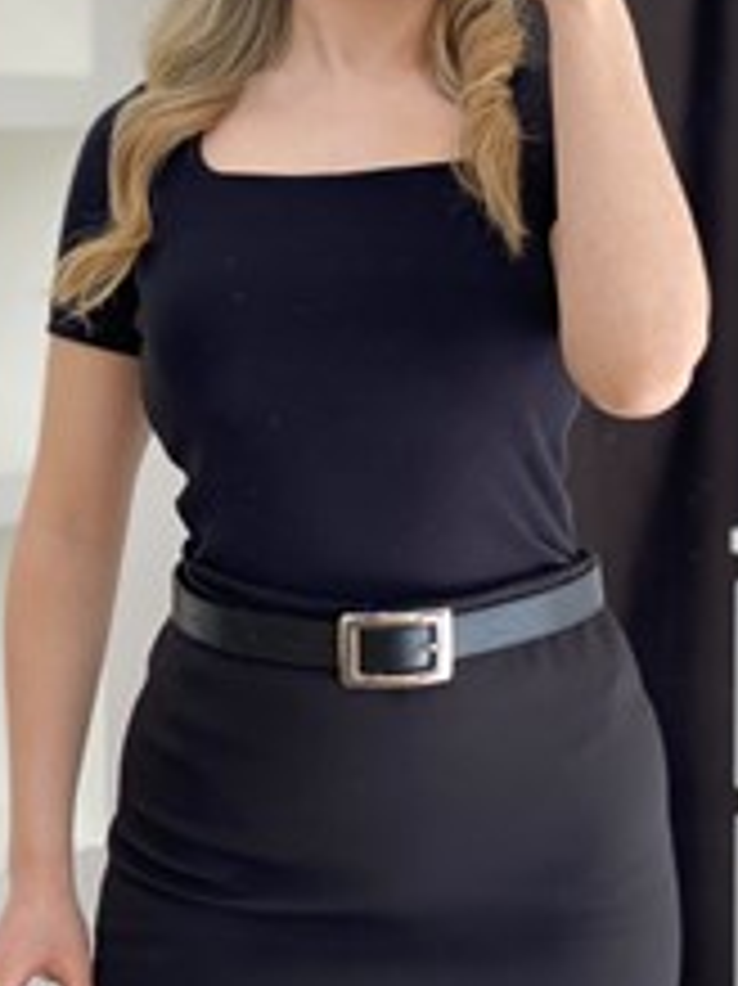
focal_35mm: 98
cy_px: 358
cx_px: 342
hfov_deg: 15.1
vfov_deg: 20.0
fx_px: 2788
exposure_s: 1/100
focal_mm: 6
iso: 40
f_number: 2
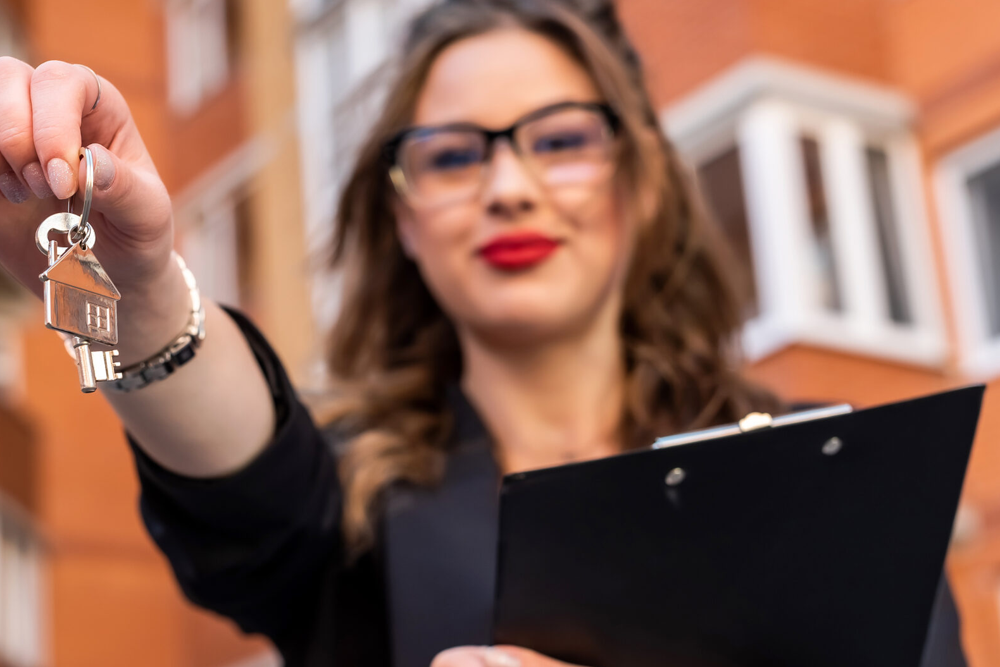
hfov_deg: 24.8
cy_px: 355
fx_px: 2251
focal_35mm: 81
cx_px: 256
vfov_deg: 16.9
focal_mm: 50
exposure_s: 1/250
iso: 320
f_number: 4
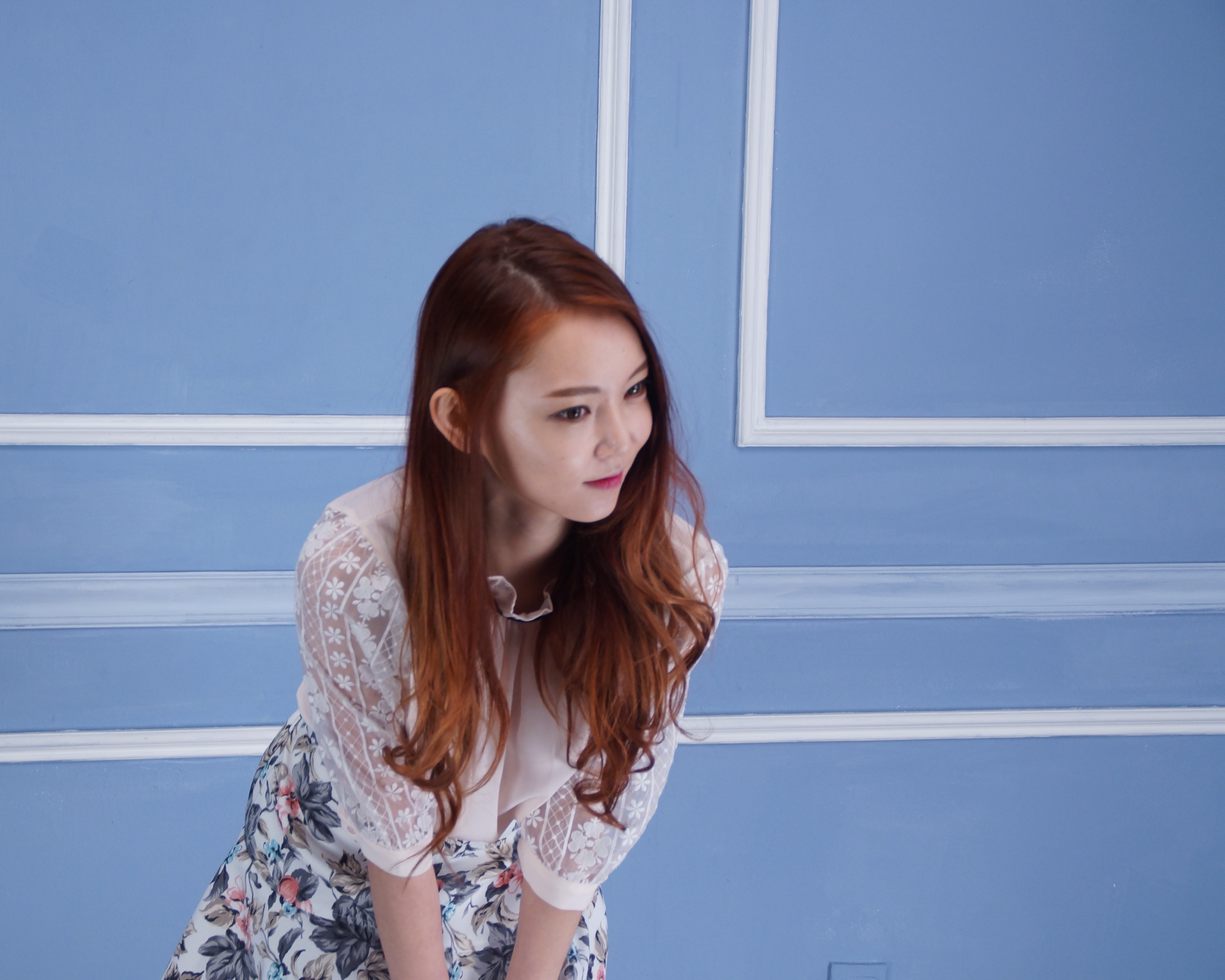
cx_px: 516
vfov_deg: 18.1
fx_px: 3082
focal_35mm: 85
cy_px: 493
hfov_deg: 22.5
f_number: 5.6
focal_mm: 50
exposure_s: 1/125
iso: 400
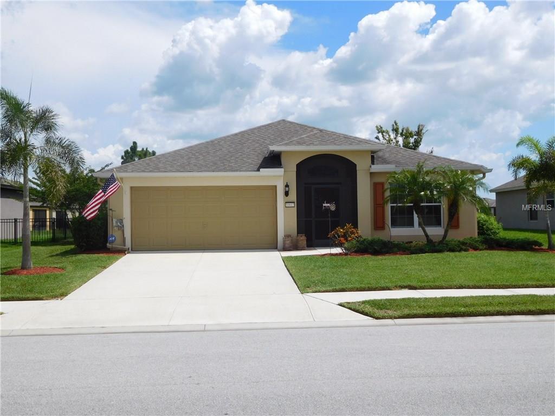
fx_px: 641
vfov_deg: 36.0
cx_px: 278
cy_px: 208
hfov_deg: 46.8
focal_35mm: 40
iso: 125
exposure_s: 1/1500
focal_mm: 7.1
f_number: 3.9
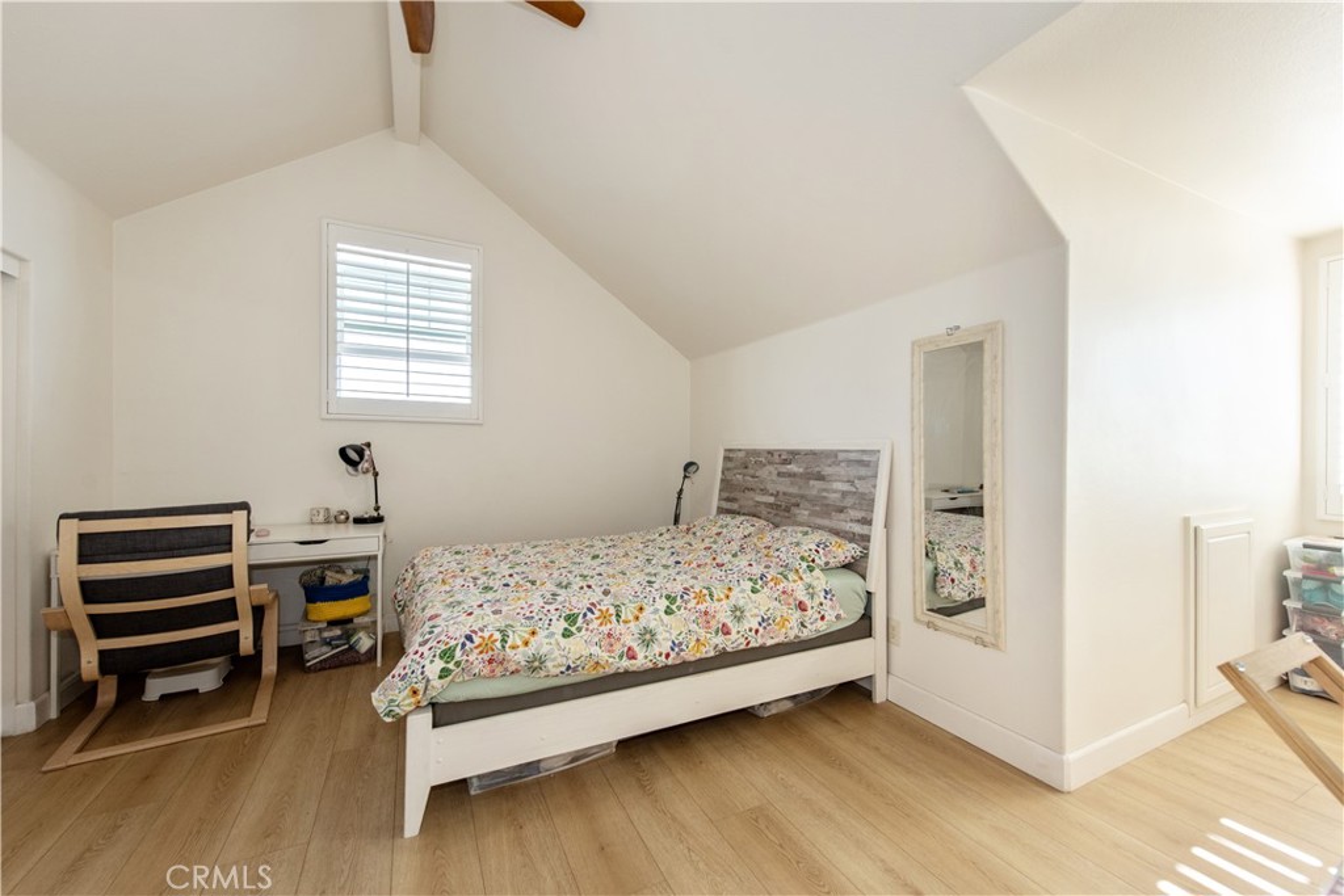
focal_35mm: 14
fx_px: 523
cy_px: 448
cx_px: 672
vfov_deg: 81.2
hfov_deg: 104.2
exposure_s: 1/125
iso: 640
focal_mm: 14
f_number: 5.6
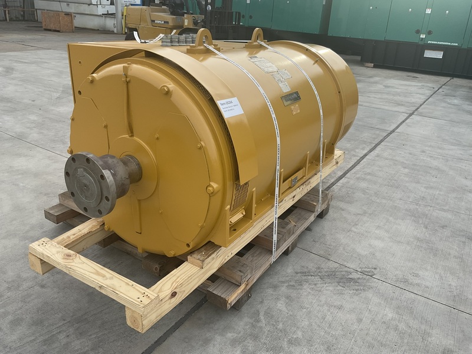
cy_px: 177
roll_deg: -3.0
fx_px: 395
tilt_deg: -23.3
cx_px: 236
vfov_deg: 48.2
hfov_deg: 61.7
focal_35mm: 29
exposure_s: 1/514
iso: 16
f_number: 1.8
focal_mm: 3
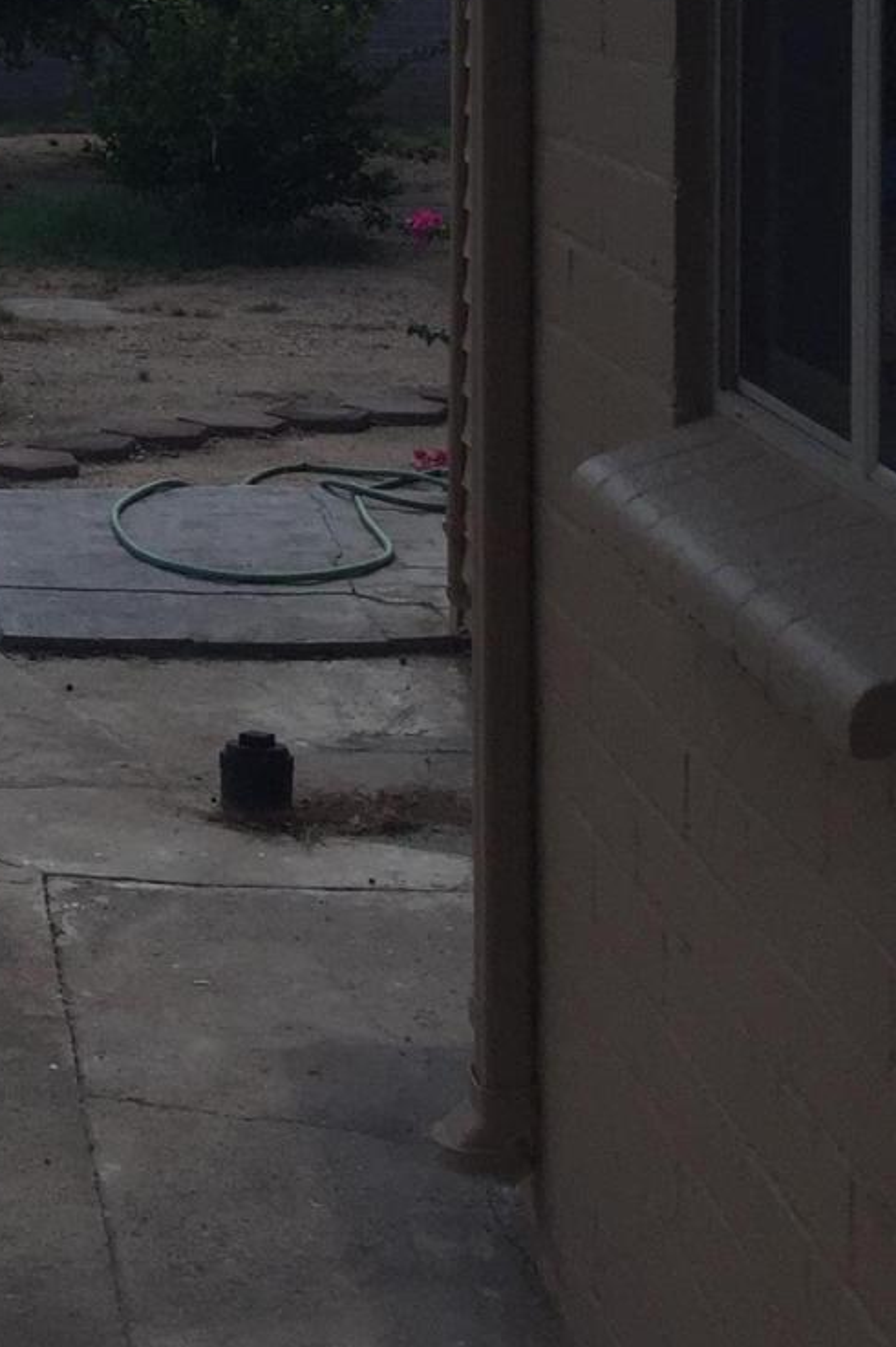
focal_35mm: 82
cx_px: -468
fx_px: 3064
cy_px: -42
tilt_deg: +1.0
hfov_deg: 15.3
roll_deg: +0.6
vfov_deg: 23.6
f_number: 2.2
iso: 32
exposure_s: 1/1980
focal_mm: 4.15
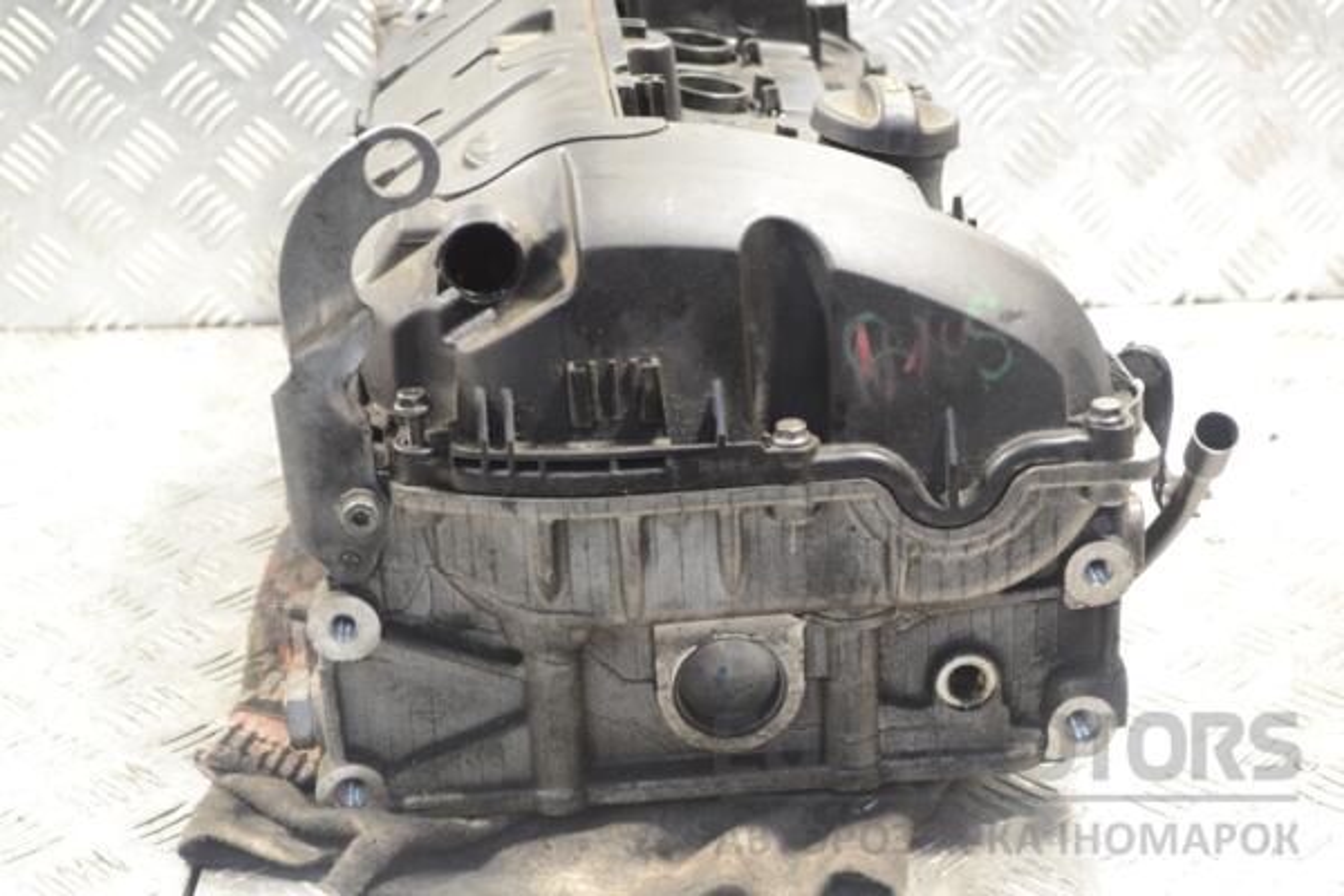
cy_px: 448
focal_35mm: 68
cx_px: 672
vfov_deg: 20.2
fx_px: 2520
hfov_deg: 29.9
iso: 1000
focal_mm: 45
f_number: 5.3
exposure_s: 1/30
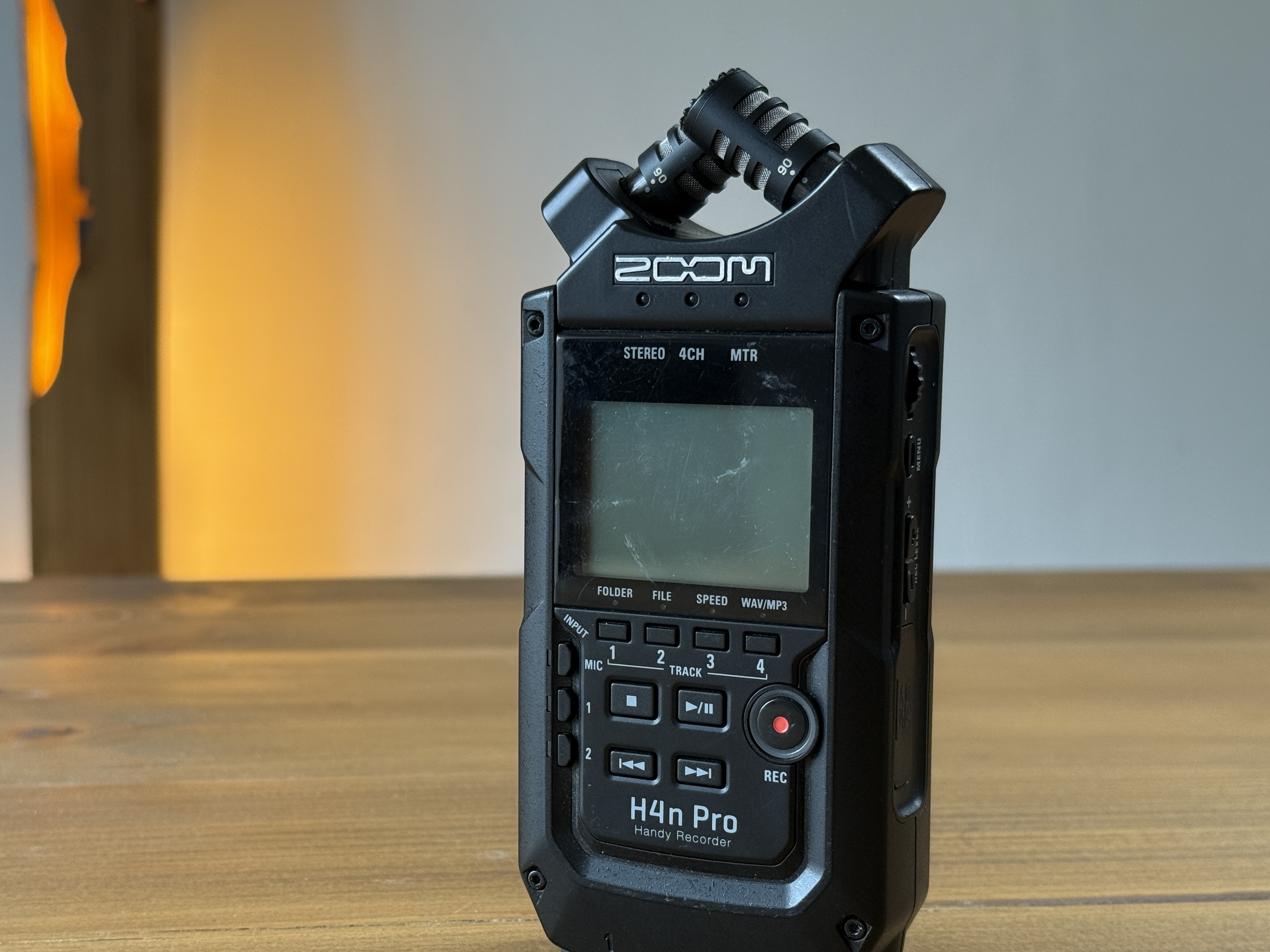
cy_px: 536
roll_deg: +0.0
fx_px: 2018
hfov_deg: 34.9
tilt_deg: -5.6
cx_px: 559
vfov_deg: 26.5
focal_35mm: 55
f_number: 1.78
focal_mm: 6.76
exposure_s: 1/85
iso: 100
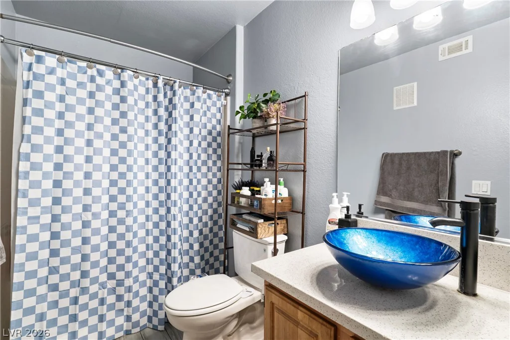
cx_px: 255
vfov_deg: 70.5
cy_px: 170
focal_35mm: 17
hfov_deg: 93.3
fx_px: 241
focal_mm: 17
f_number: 8
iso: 500
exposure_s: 1/6
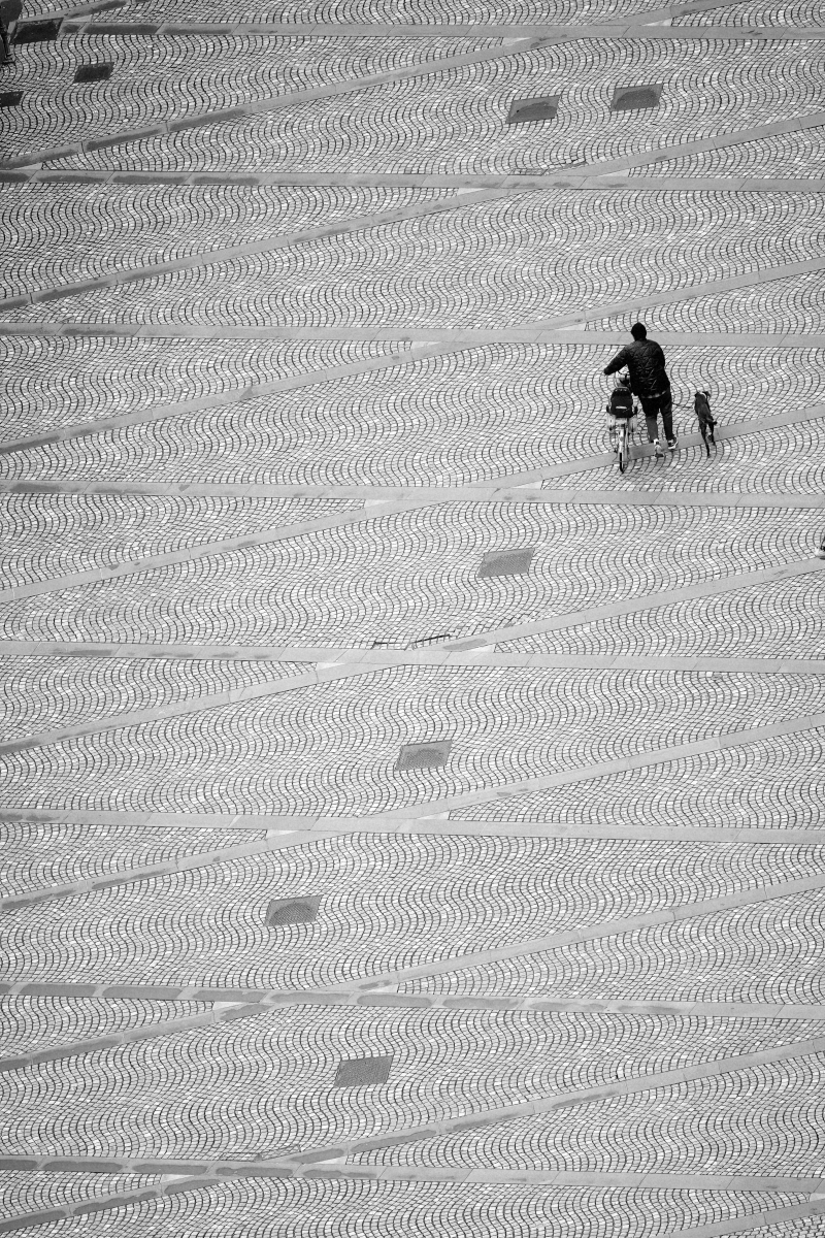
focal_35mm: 600
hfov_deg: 2.3
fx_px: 20623
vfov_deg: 3.4
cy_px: 619
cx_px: 412
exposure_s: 1/200
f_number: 4
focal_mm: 220
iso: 800
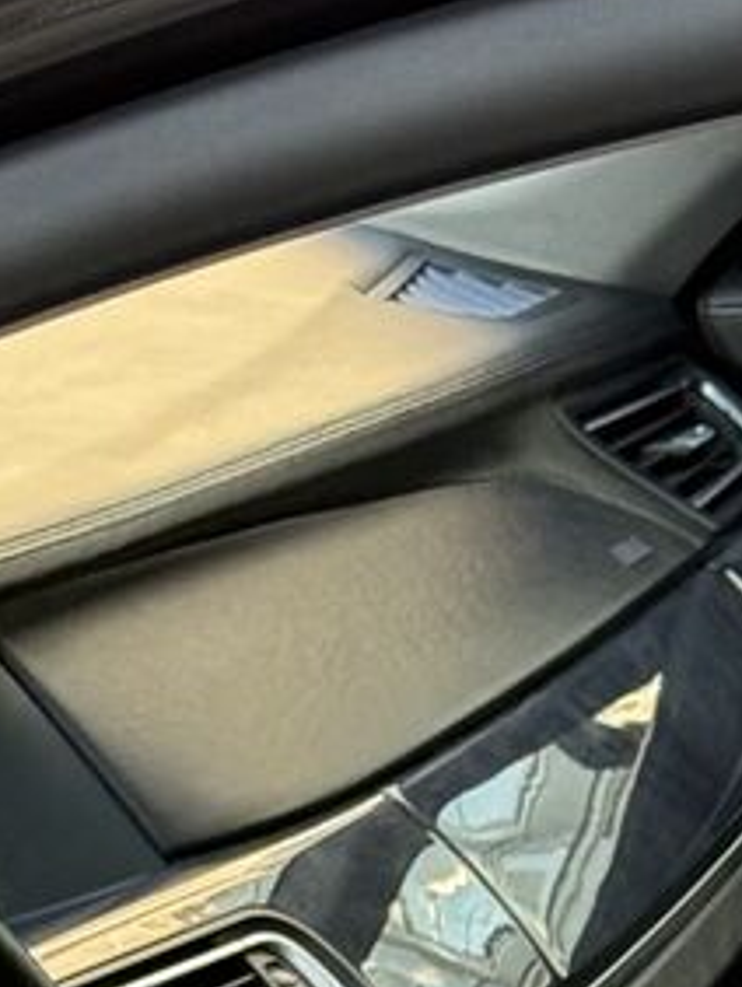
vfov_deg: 7.0
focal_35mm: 272
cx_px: -210
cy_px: 1978
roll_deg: +1.3
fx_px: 7762
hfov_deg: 5.4
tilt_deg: -23.6
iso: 125
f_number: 1.78
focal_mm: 6.76
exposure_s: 1/173
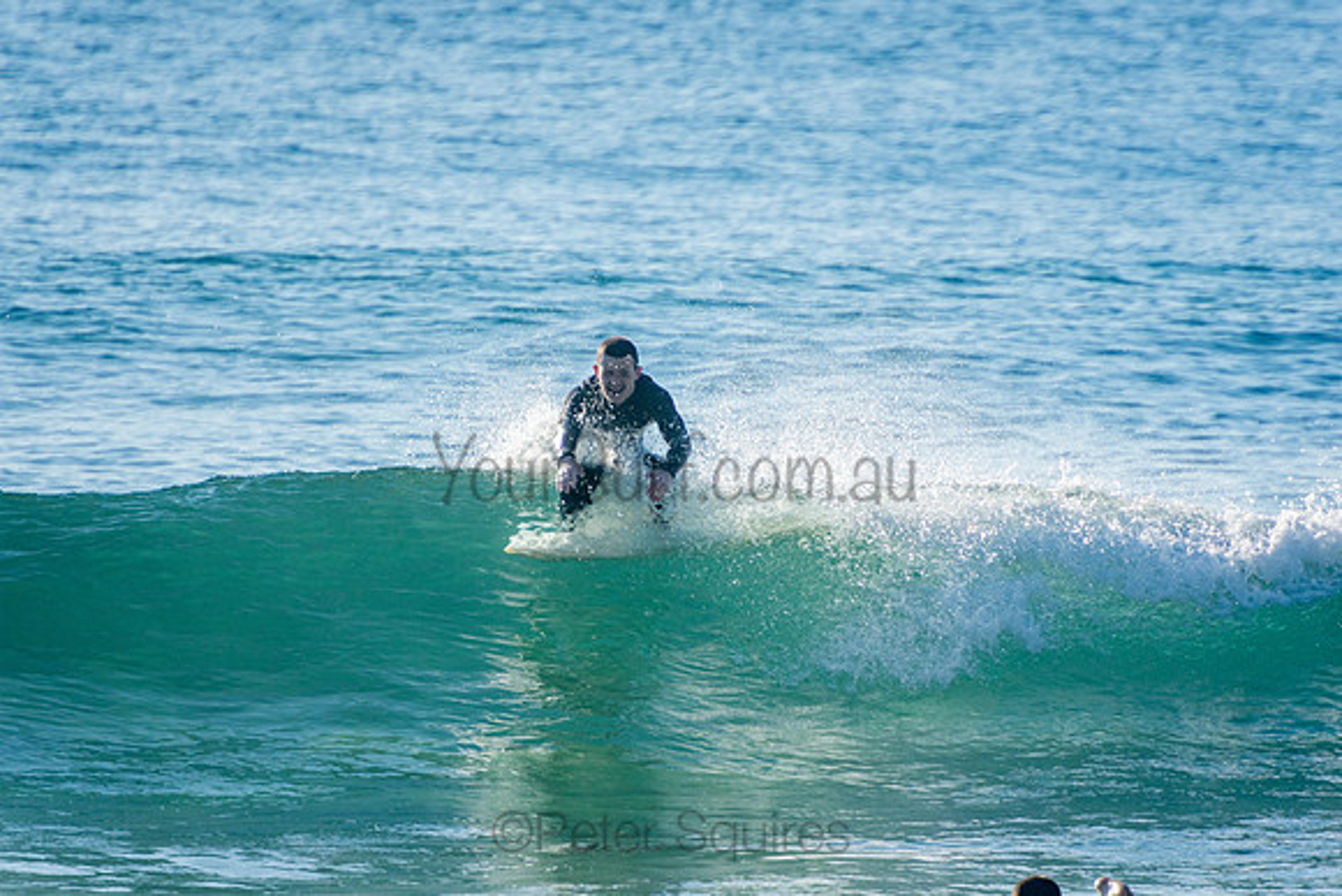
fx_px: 21812
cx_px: 671
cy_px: 448
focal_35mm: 585
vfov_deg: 2.4
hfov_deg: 3.5
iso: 200
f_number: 5.6
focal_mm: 390
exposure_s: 1/1250
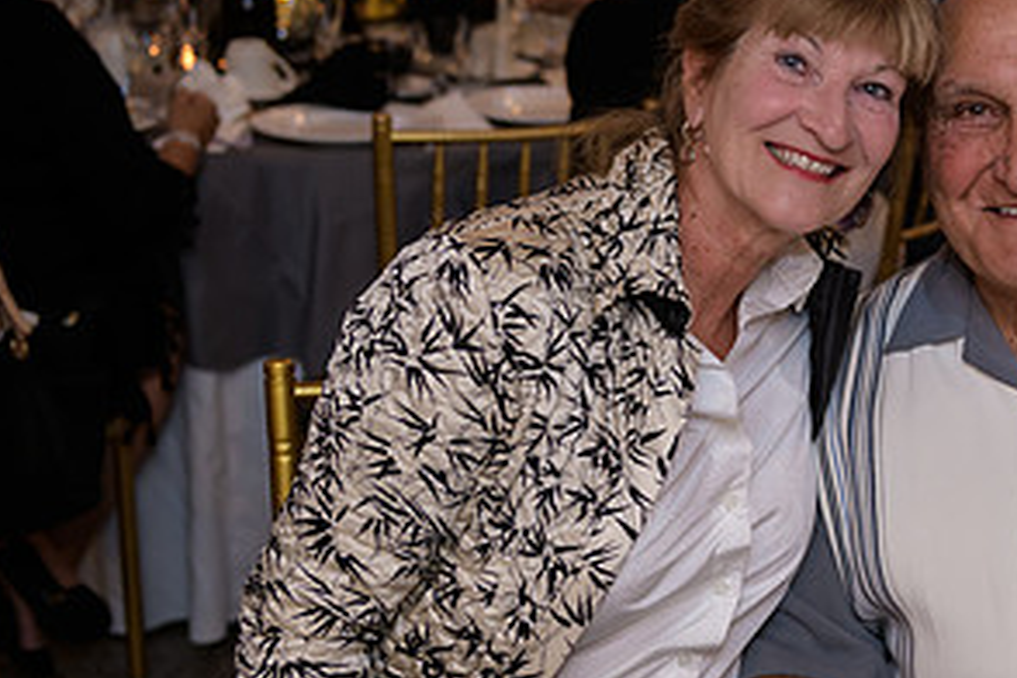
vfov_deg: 16.4
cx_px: 934
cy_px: 285
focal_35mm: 83
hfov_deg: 23.7
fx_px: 2345
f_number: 3.2
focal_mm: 42
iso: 800
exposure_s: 1/125
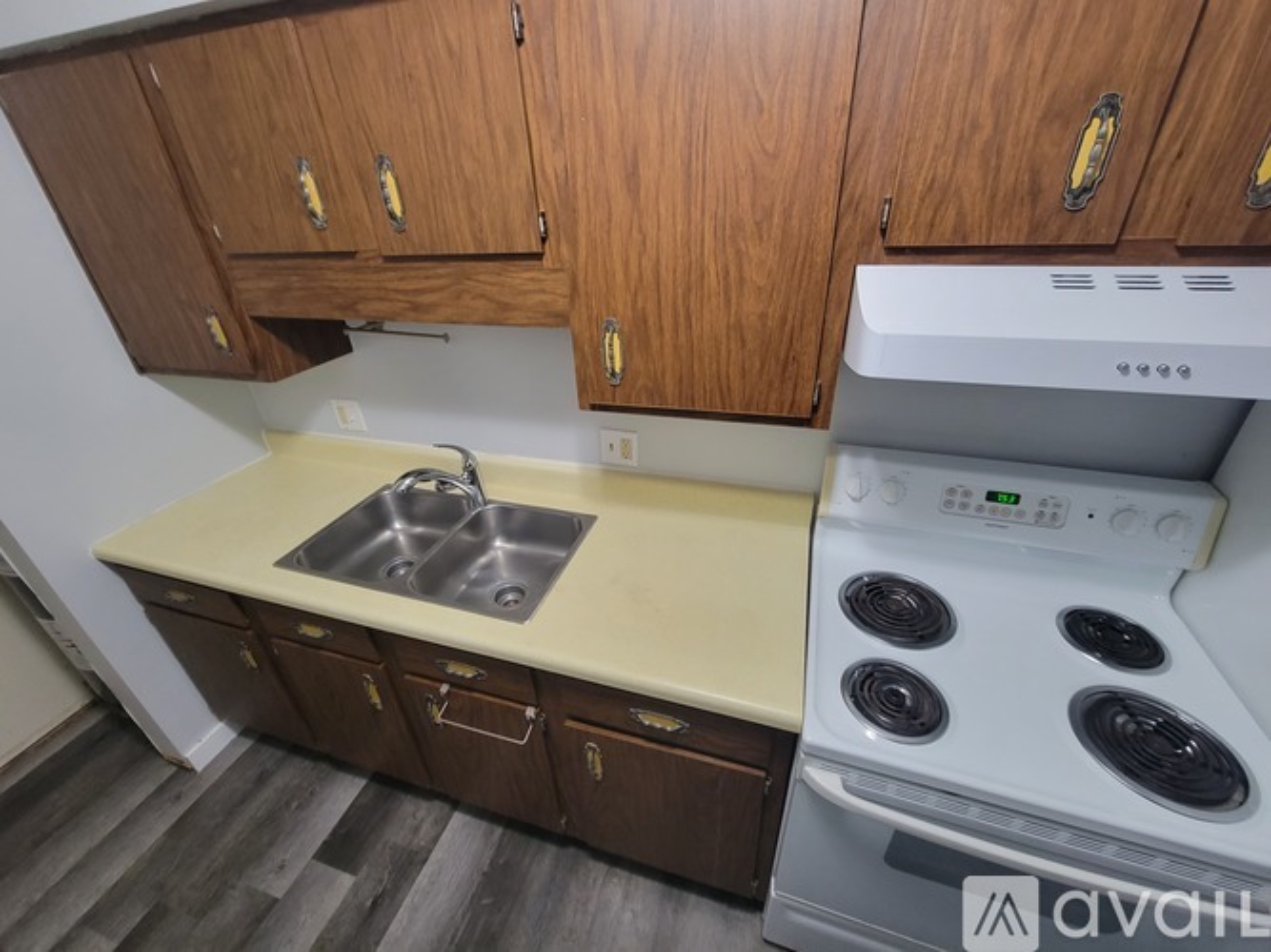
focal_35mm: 13
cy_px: 476
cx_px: 636
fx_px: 477
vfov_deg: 89.9
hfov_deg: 106.2
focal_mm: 2.2
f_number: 2.2
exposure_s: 1/40
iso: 320
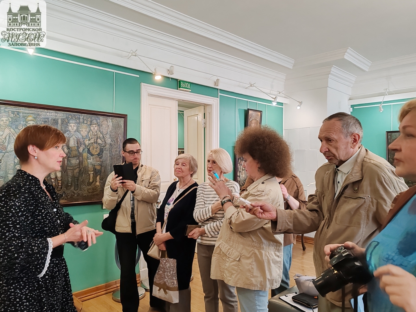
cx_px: 208
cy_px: 156
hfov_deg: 65.3
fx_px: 324
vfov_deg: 51.4
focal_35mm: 27
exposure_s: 1/100
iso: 1600
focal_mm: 6.12
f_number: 1.9
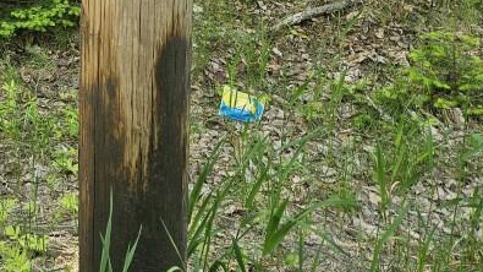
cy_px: -131
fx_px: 832
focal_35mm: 65
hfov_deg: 29.6
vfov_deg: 16.9
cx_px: -29
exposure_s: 1/203
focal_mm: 5.4
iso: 25
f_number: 1.8
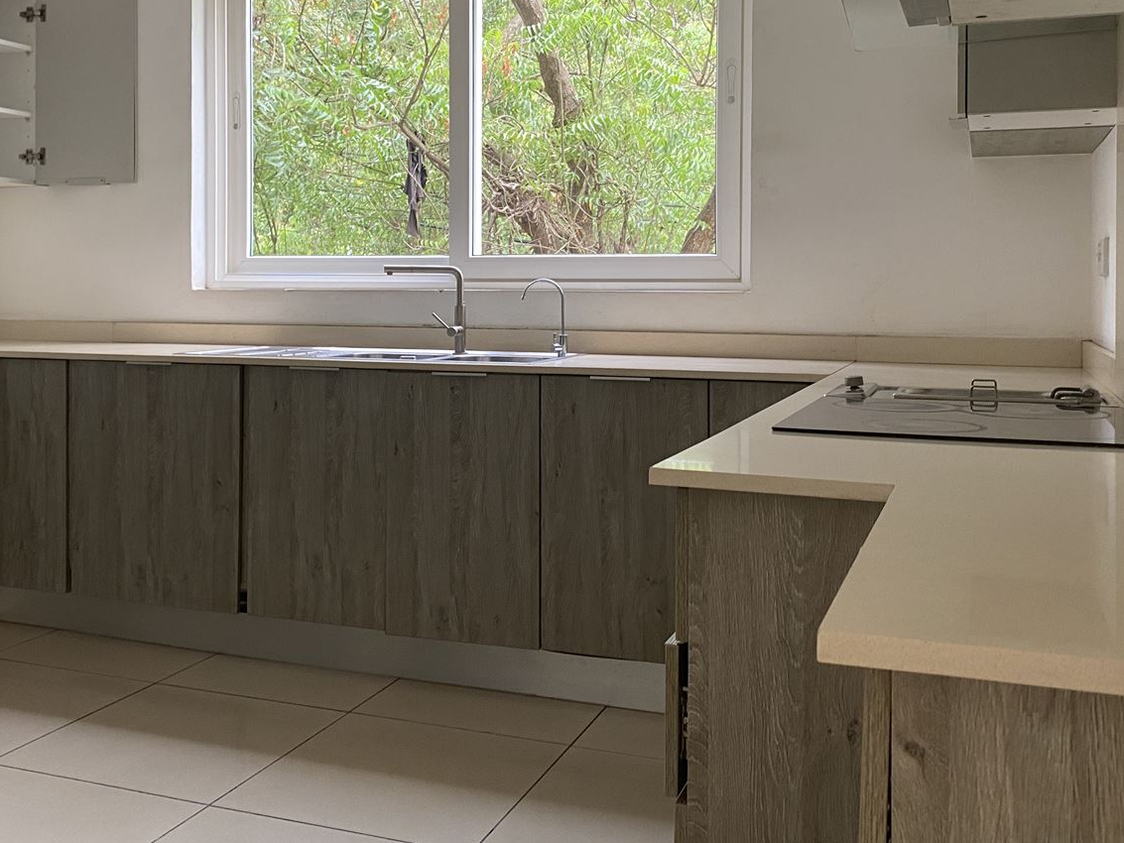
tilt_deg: -0.8
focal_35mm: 37
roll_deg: -0.7
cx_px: 534
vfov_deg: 38.4
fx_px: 1202
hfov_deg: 50.1
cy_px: 301
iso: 125
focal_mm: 4.25
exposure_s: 1/60
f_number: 1.8
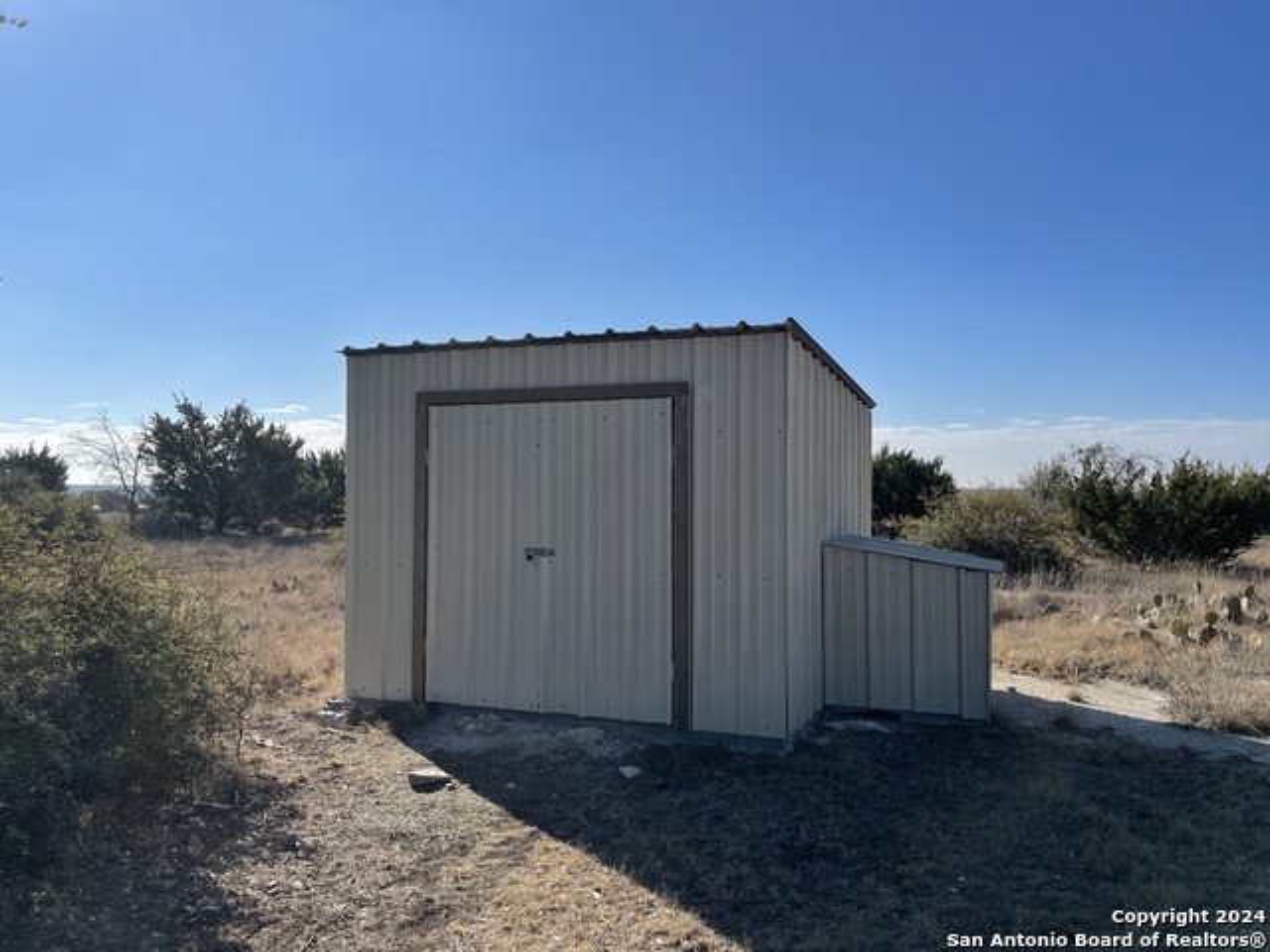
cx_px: 635
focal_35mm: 26
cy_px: 476
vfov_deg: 53.1
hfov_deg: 67.3
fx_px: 954
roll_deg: +0.2
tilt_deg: +0.7
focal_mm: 5.1
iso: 32
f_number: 1.6
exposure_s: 1/6250
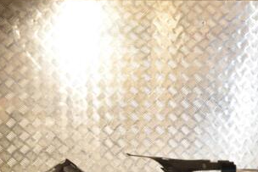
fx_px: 530
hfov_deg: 26.2
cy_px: 158
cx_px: 246
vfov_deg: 18.1
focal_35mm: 74
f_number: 5
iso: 800
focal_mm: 25
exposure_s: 1/125
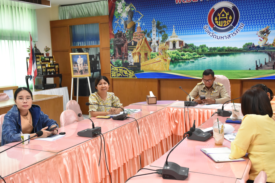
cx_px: 138
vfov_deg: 34.2
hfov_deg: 49.6
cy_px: 92
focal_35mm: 39
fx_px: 298
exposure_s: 1/125
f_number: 5.6
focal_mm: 26
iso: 3200
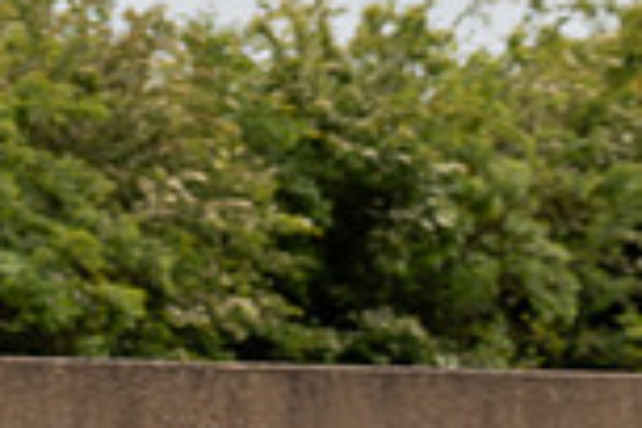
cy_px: 371
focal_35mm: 605
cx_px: 698
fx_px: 10788
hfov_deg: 3.4
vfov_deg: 2.3
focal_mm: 70
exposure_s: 1/800
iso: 125
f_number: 4
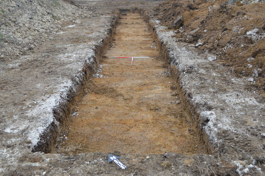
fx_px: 331
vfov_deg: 29.8
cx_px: 132
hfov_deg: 43.6
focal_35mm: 45
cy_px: 88
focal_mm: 30
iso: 400
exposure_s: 1/125
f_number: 5.6
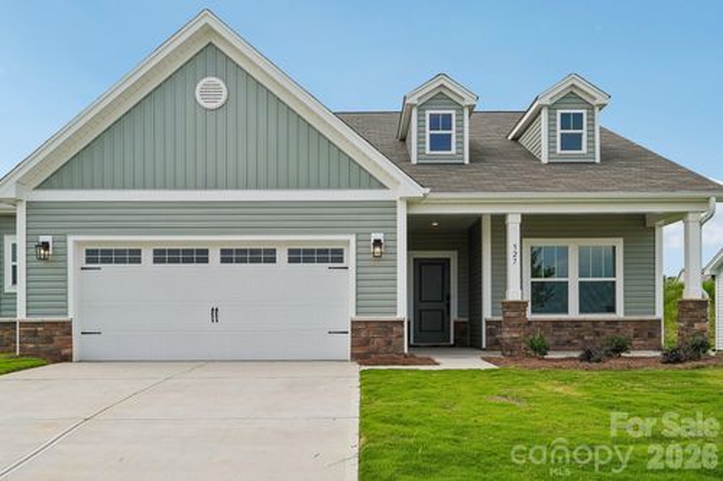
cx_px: 362
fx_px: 602
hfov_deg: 61.9
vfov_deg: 43.6
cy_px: 240
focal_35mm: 30
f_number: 8
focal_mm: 20
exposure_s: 1/125
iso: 100
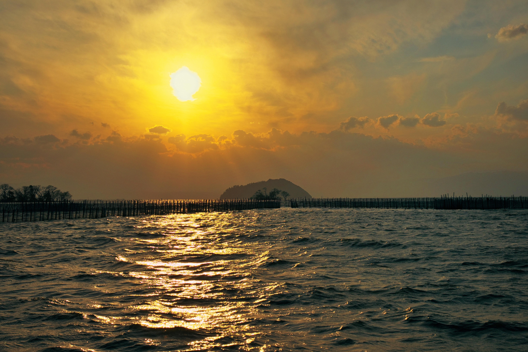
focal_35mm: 51
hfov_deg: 38.9
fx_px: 748
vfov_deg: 26.5
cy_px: 176
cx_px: 264
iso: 200
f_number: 11
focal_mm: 34.2
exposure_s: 1/1900
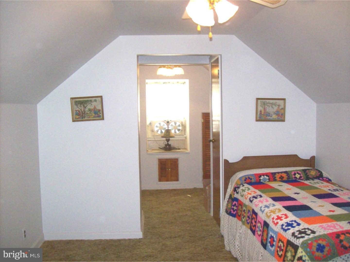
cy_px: 131
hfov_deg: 51.4
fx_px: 364
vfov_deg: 39.7
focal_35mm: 36
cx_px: 175
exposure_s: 1/64
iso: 200
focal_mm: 6
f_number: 2.7
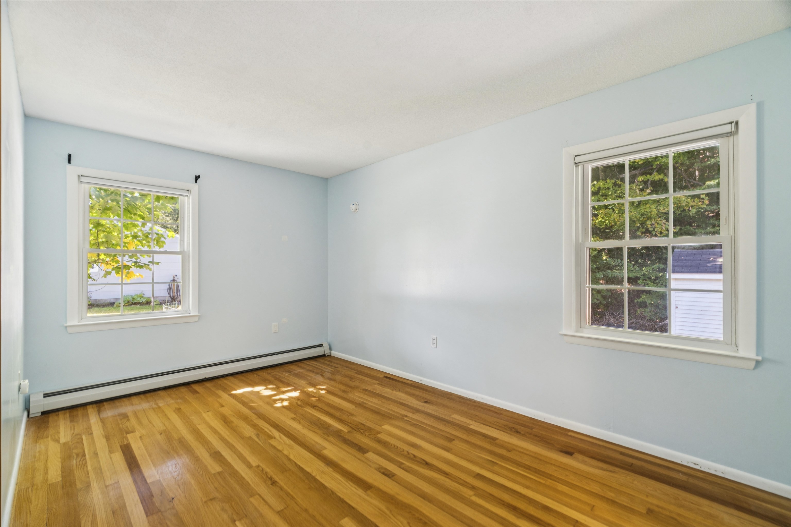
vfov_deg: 73.7
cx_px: 396
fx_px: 352
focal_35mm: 16
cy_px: 264
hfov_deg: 96.7
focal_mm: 16
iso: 400
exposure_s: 1/5
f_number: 7.1
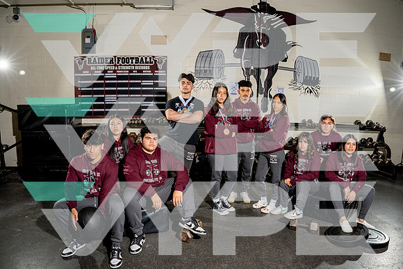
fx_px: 268
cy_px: 152
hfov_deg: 73.8
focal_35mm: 24
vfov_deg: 53.1
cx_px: 209
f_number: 8
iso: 400
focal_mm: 20
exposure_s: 1/250
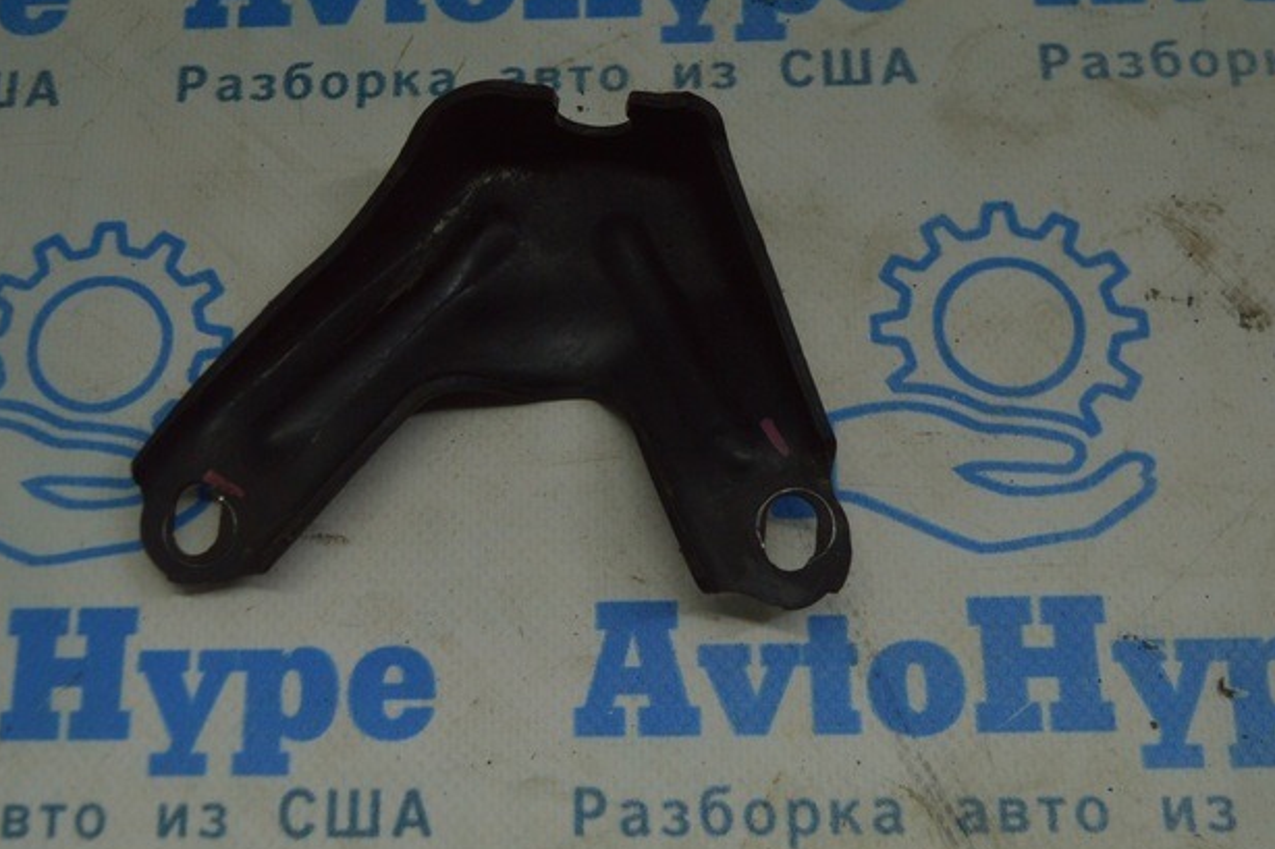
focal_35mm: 55
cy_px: 290
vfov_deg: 24.5
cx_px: 513
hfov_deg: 36.1
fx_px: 1947
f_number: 3.8
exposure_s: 1/200
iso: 400
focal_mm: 22
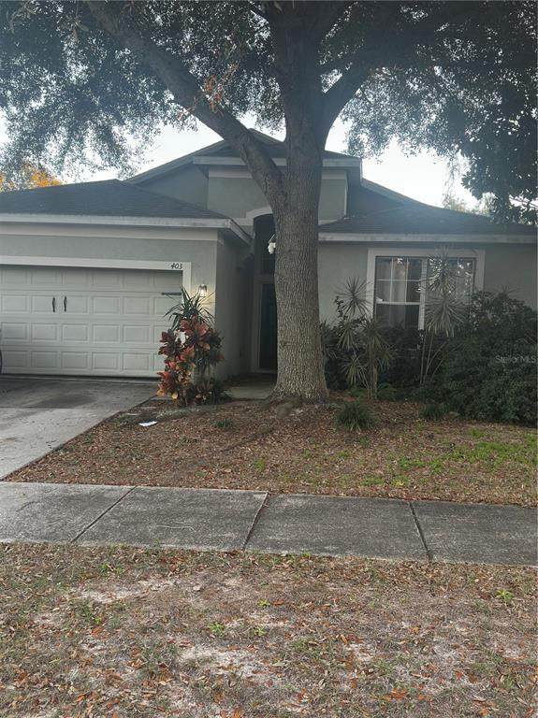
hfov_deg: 42.9
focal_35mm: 33
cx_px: 269
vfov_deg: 55.4
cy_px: 359
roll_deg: -3.1
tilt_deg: -1.8
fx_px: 685
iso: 125
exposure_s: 1/83
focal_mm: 6.86
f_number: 1.78
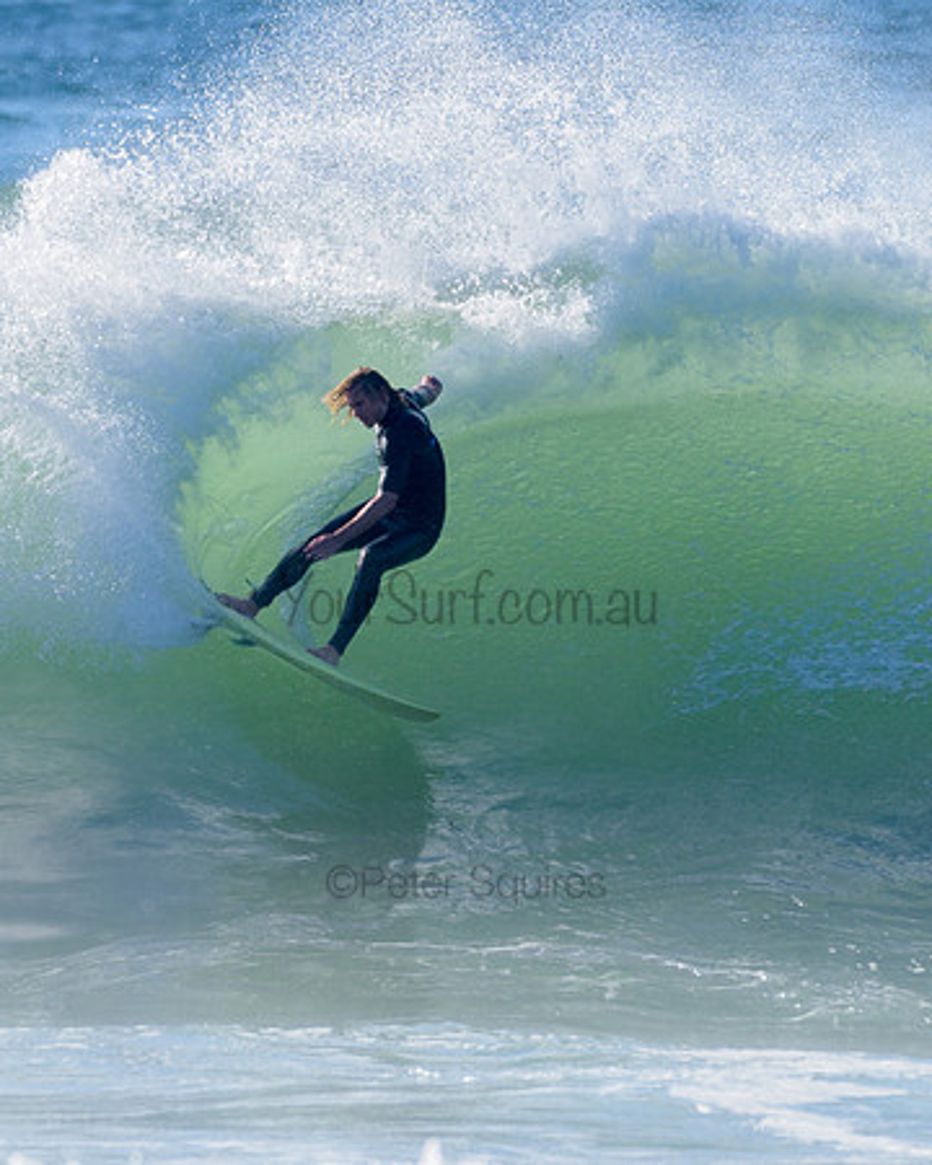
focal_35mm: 1192
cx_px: 246
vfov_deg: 1.6
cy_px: 499
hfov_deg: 1.3
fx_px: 41116
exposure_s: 1/1000
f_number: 5.6
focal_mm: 500
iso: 125
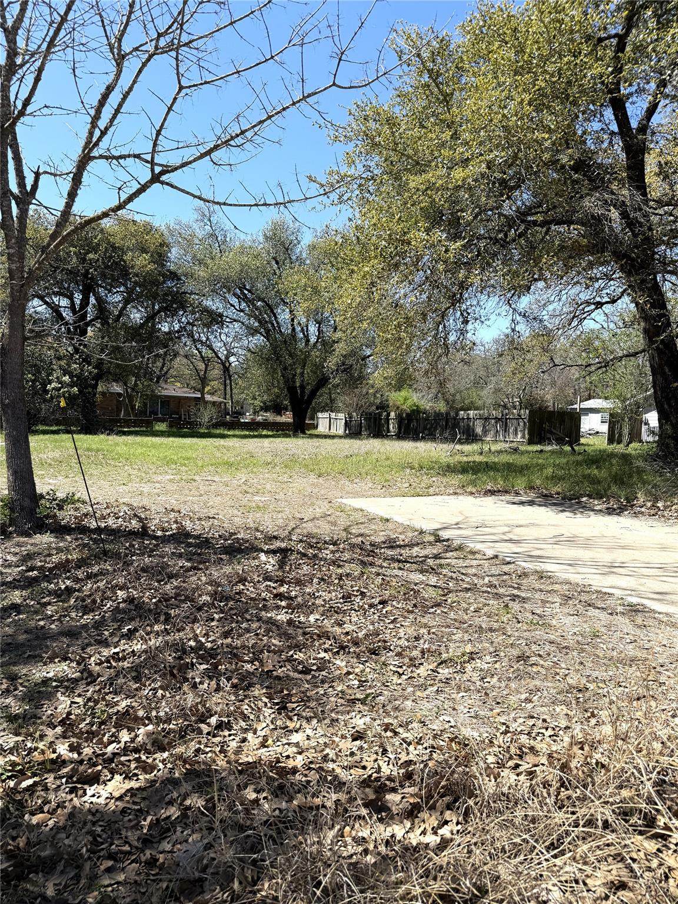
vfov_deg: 71.6
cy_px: 452
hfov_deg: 56.8
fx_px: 627
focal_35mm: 24
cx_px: 339
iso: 80
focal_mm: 6.76
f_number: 1.78
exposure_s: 1/3021
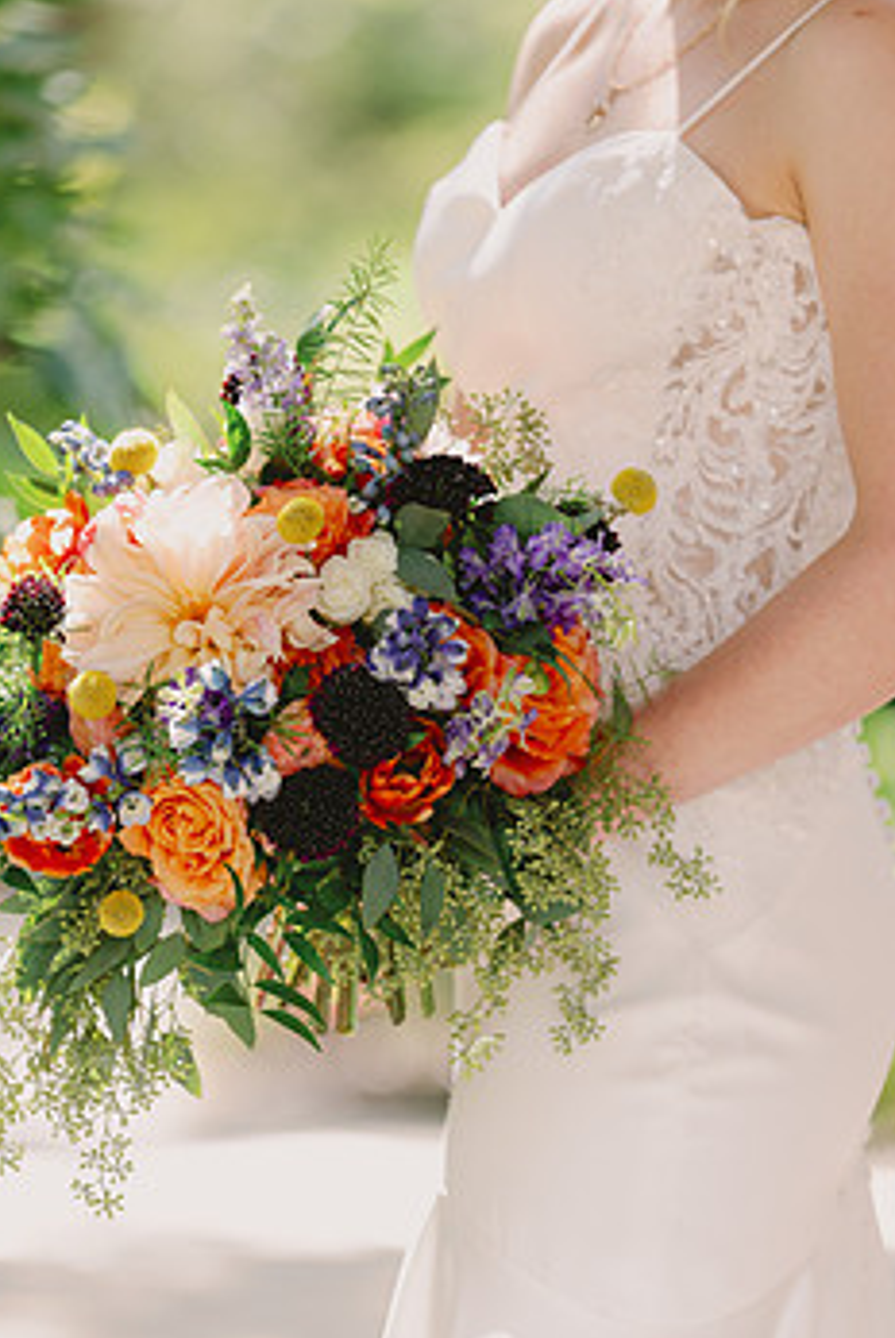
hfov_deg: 5.3
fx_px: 9639
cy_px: 736
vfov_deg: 7.9
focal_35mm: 259
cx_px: 397
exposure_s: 1/250
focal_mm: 200
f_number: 2.8
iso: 200
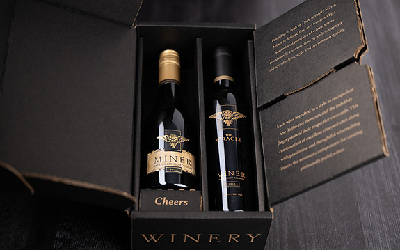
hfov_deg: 28.6
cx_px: 200
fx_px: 785
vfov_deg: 18.1
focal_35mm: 72
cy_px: 129
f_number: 2.8
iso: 64
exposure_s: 1/200
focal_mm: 70
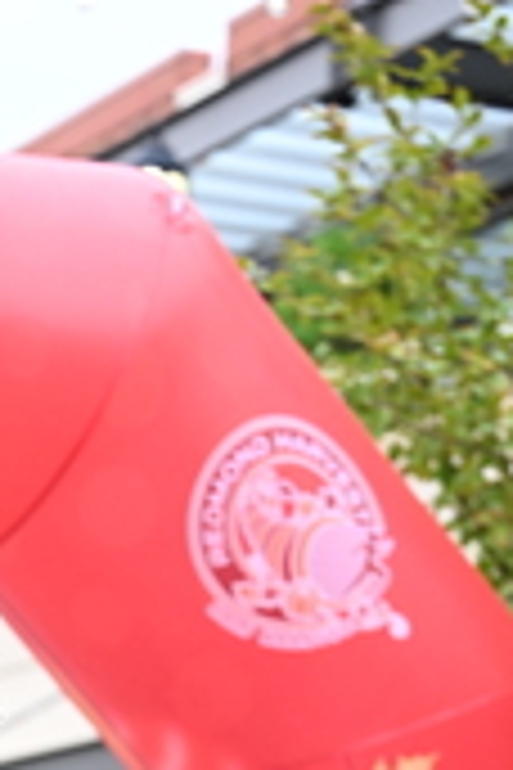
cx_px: -115
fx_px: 4809
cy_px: 1090
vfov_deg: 9.0
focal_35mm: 225
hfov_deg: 6.1
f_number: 2.8
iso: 1000
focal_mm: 70
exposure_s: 1/1250
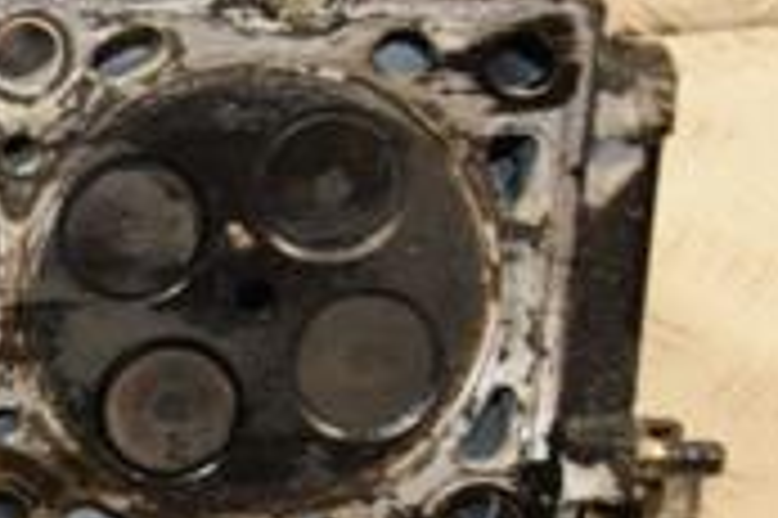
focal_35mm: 177
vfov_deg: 7.7
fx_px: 3821
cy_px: 212
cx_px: -508
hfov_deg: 11.0
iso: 800
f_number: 5
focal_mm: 34
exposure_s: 1/80
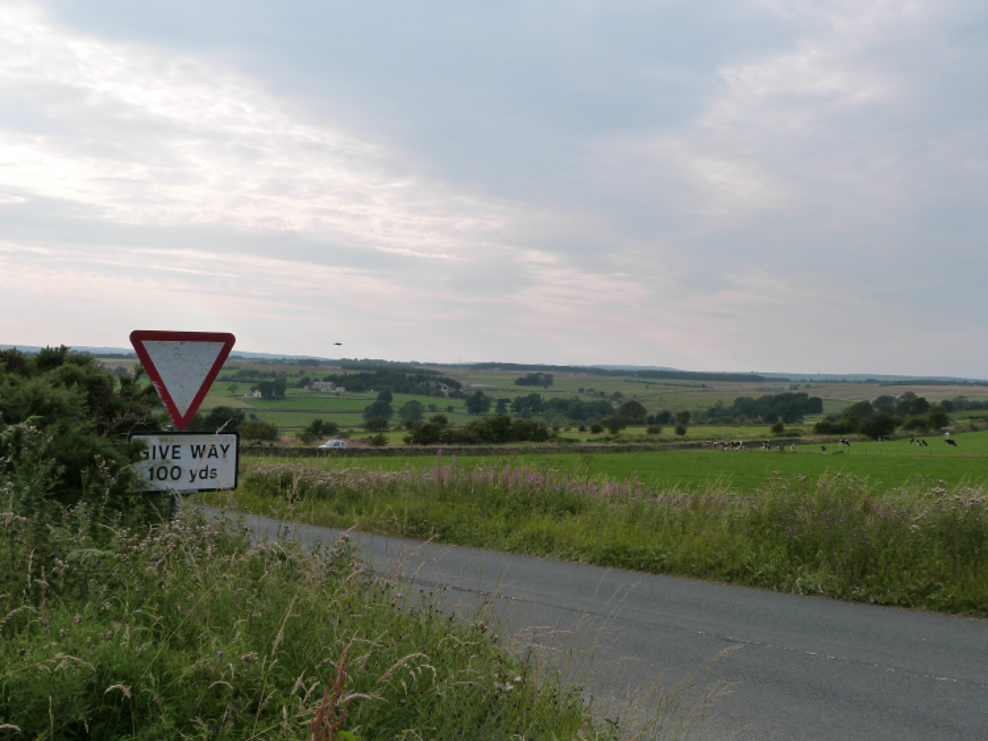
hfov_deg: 46.8
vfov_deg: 36.0
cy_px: 370
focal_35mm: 40
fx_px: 1142
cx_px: 494
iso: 160
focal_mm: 7
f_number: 5.6
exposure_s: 1/250
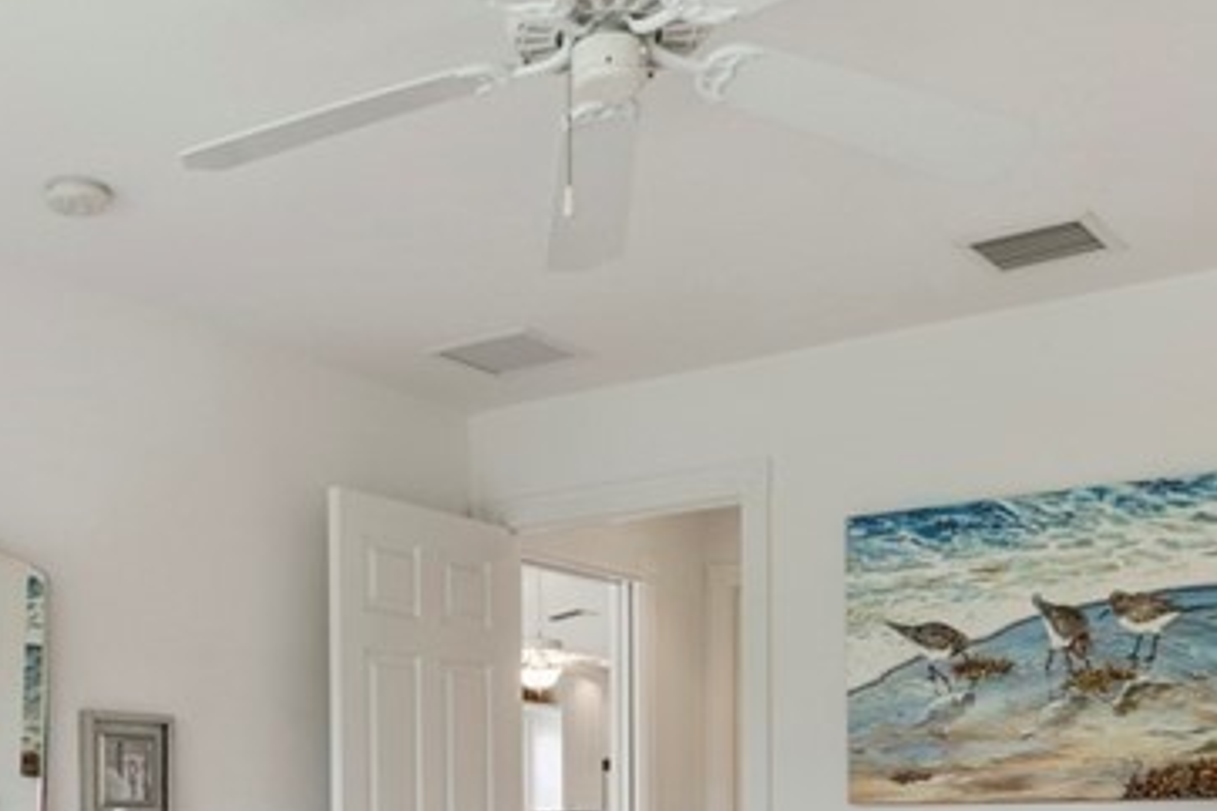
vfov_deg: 25.8
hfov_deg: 39.5
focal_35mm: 50
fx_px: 1673
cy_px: 811
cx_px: 408
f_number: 9
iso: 100
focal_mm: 16.5
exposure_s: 1/6
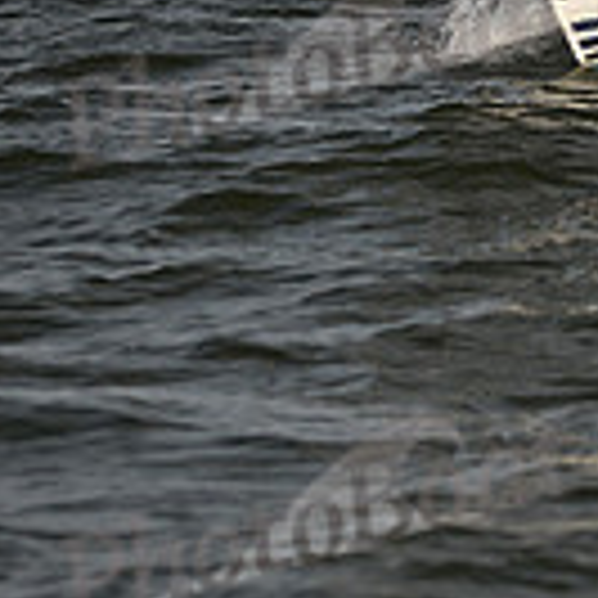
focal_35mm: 303
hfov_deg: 5.7
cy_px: -245
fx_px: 5922
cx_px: 931
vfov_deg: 5.7
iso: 250
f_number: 3.2
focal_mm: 82
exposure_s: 1/2500
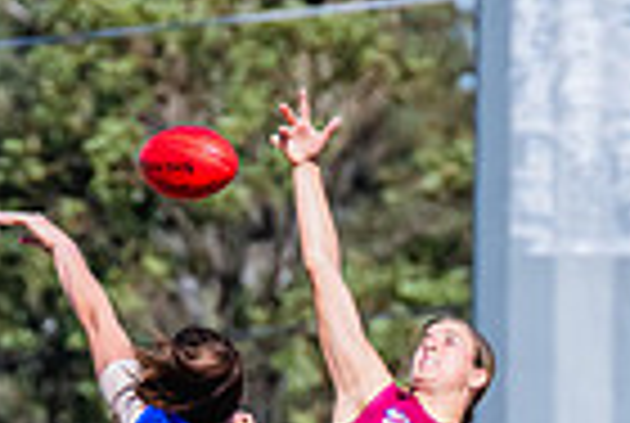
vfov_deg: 0.6
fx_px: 37722
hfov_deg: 1.0
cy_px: 712
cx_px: 280
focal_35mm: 2151
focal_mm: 420
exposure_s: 1/1600
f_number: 10
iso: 800
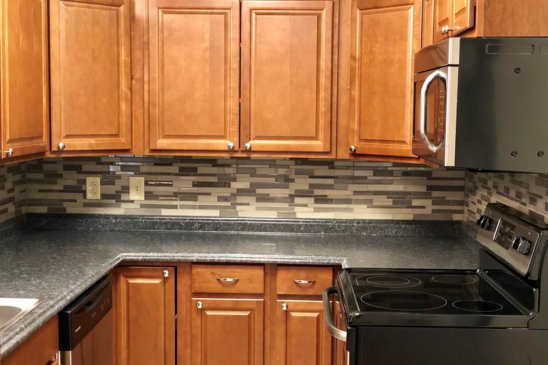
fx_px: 837
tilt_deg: -6.2
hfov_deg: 36.3
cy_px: 198
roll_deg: -0.9
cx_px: 275
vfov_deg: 24.6
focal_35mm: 55
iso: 160
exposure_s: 1/13
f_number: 2.4
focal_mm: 6
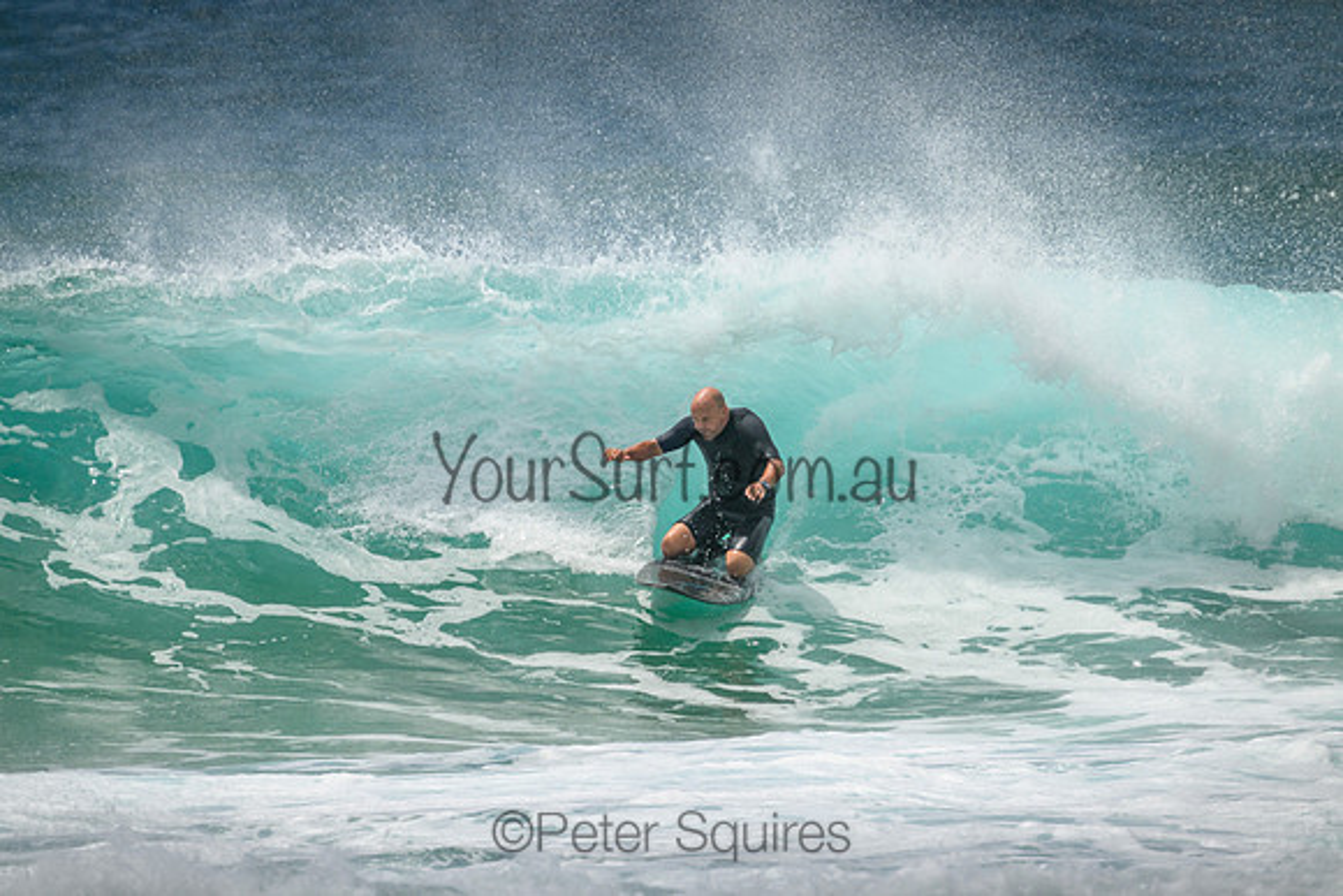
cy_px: 448
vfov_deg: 1.7
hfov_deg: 2.6
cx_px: 672
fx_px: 29850
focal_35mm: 800
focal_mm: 800
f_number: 11
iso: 400
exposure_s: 1/2000
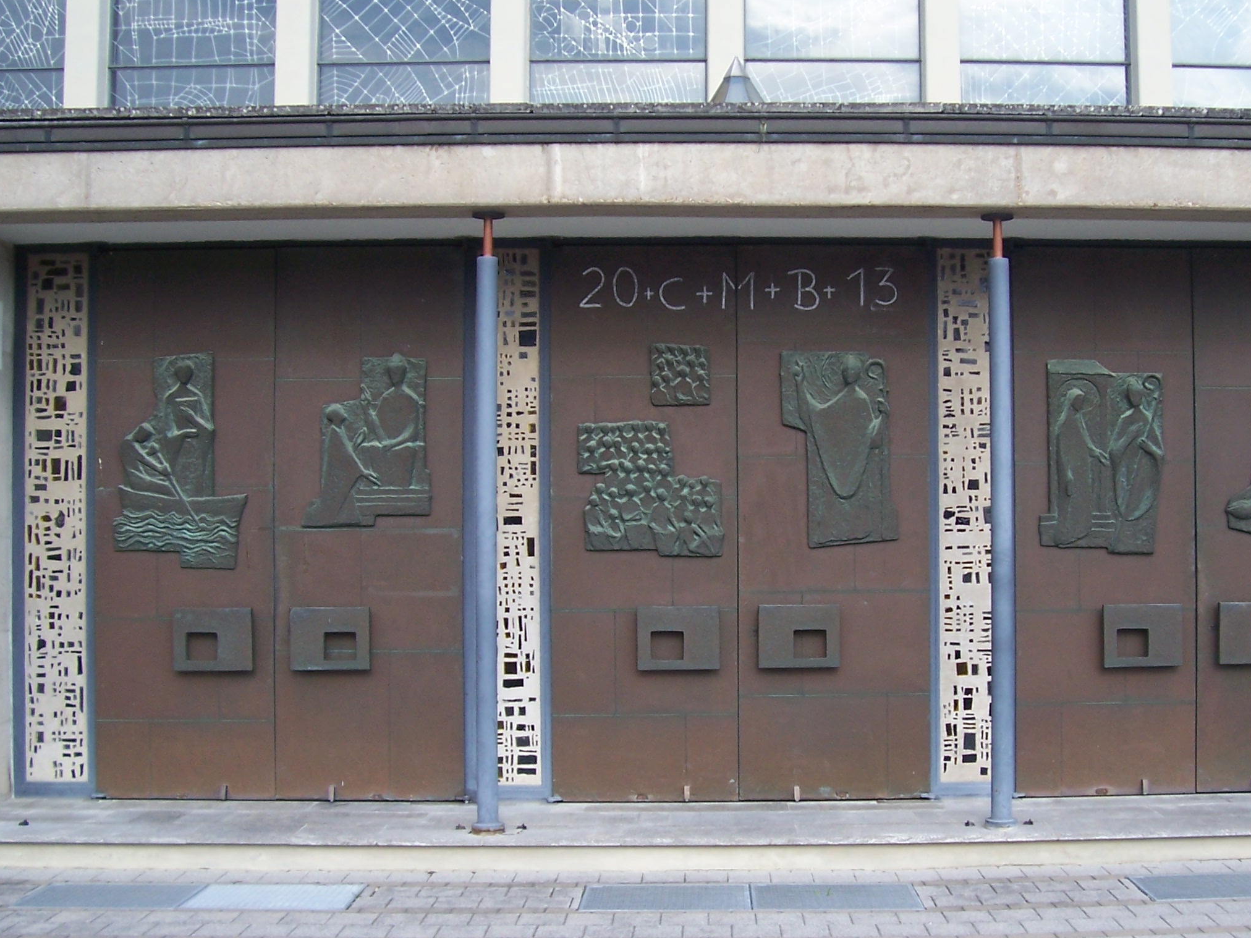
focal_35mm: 43
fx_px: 1554
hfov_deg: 43.7
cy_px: 528
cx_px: 735
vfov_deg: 33.6
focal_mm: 5.6
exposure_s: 1/350
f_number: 2.7
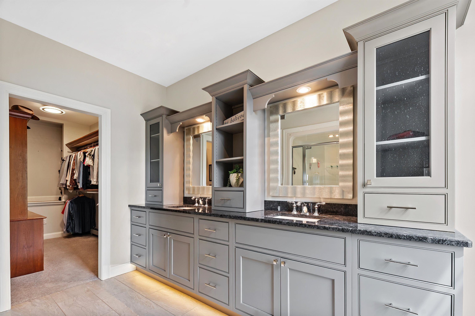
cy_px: 158
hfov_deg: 100.4
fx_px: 198
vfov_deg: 77.3
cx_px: 238
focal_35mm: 15
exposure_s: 1/8
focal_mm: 10
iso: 320
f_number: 9
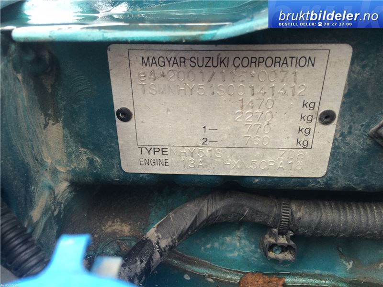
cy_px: 144
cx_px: 192
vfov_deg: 48.2
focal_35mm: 29
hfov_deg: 61.7
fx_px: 321
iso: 40
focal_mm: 4.15
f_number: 2.2
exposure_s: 1/40
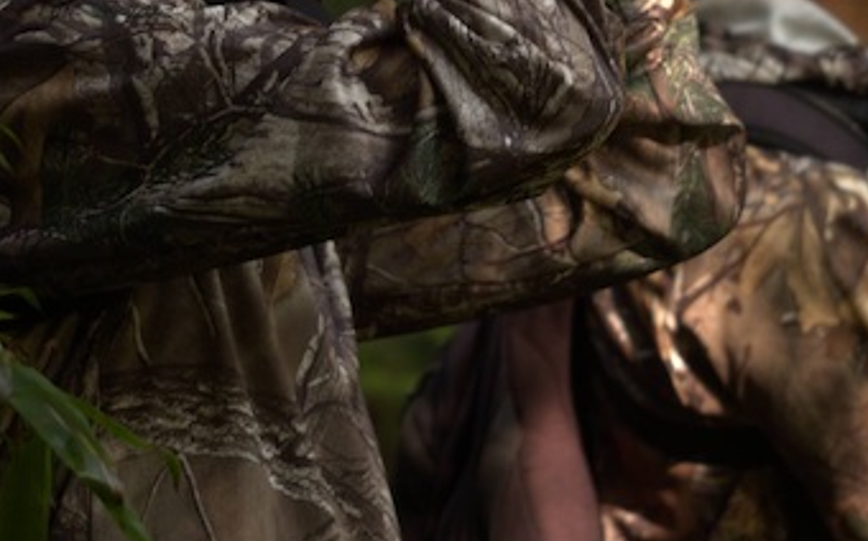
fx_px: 8180
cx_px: 564
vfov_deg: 3.8
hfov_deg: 6.1
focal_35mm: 346
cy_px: -79
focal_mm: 80
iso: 320
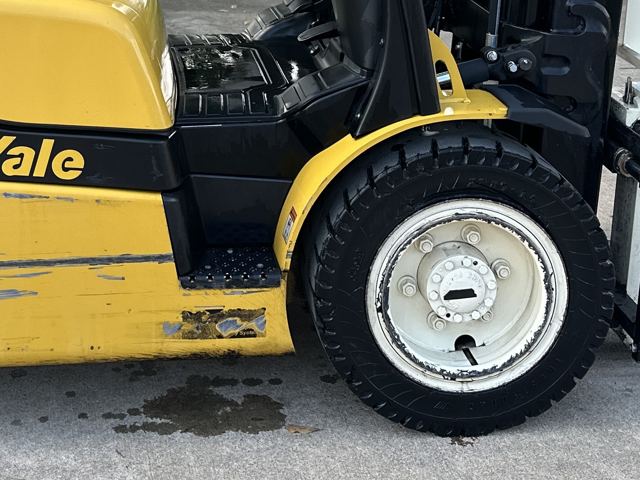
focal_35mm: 68
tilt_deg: -8.7
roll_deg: +1.7
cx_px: 148
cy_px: -98
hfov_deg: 28.1
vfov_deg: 20.2
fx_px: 1257
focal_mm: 6.86
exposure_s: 1/516
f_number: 1.78
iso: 80
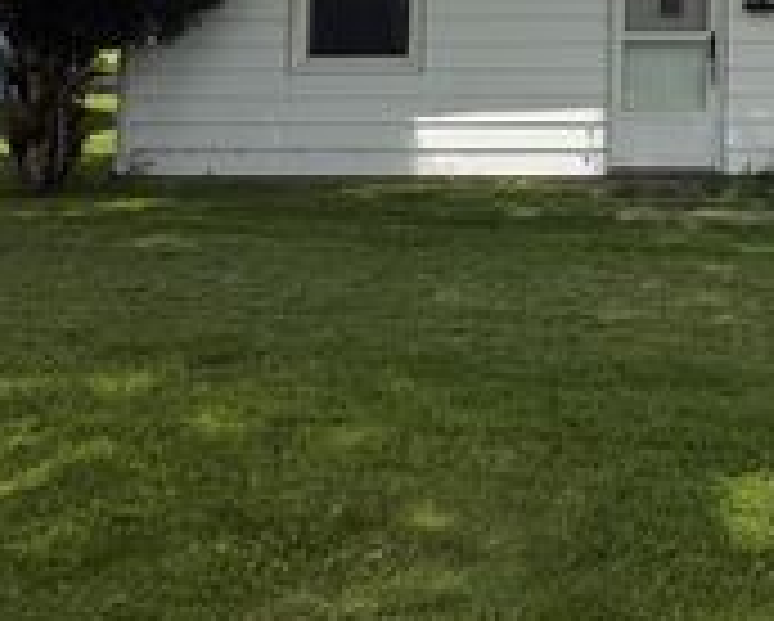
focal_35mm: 68
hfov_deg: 25.1
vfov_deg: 21.2
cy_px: -97
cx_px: 932
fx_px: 1559
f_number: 1.78
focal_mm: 6.76
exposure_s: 1/5319
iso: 80
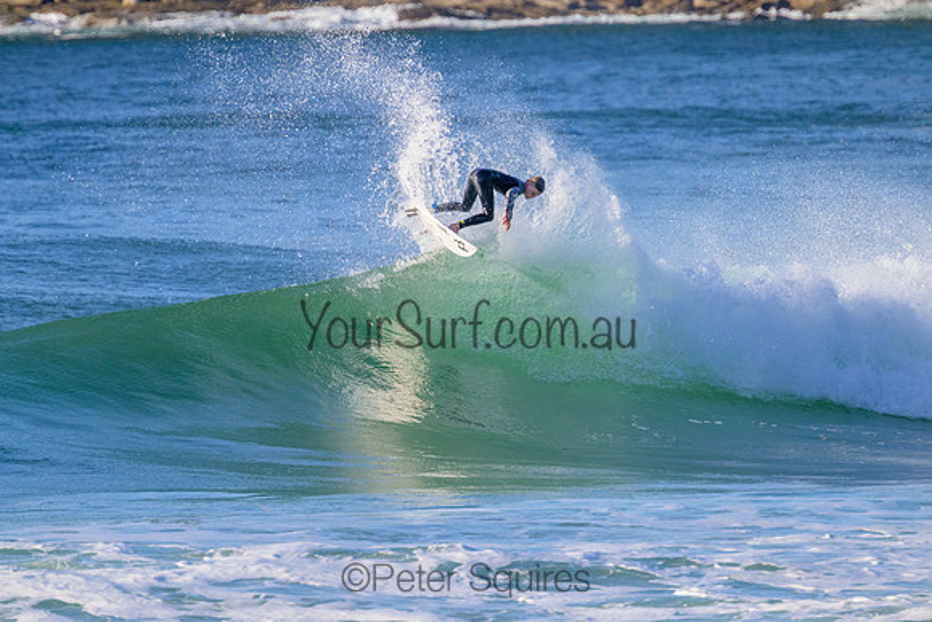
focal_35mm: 800
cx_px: 466
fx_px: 20715
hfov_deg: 2.6
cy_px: 311
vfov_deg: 1.7
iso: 2200
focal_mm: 800
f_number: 11
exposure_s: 1/2000
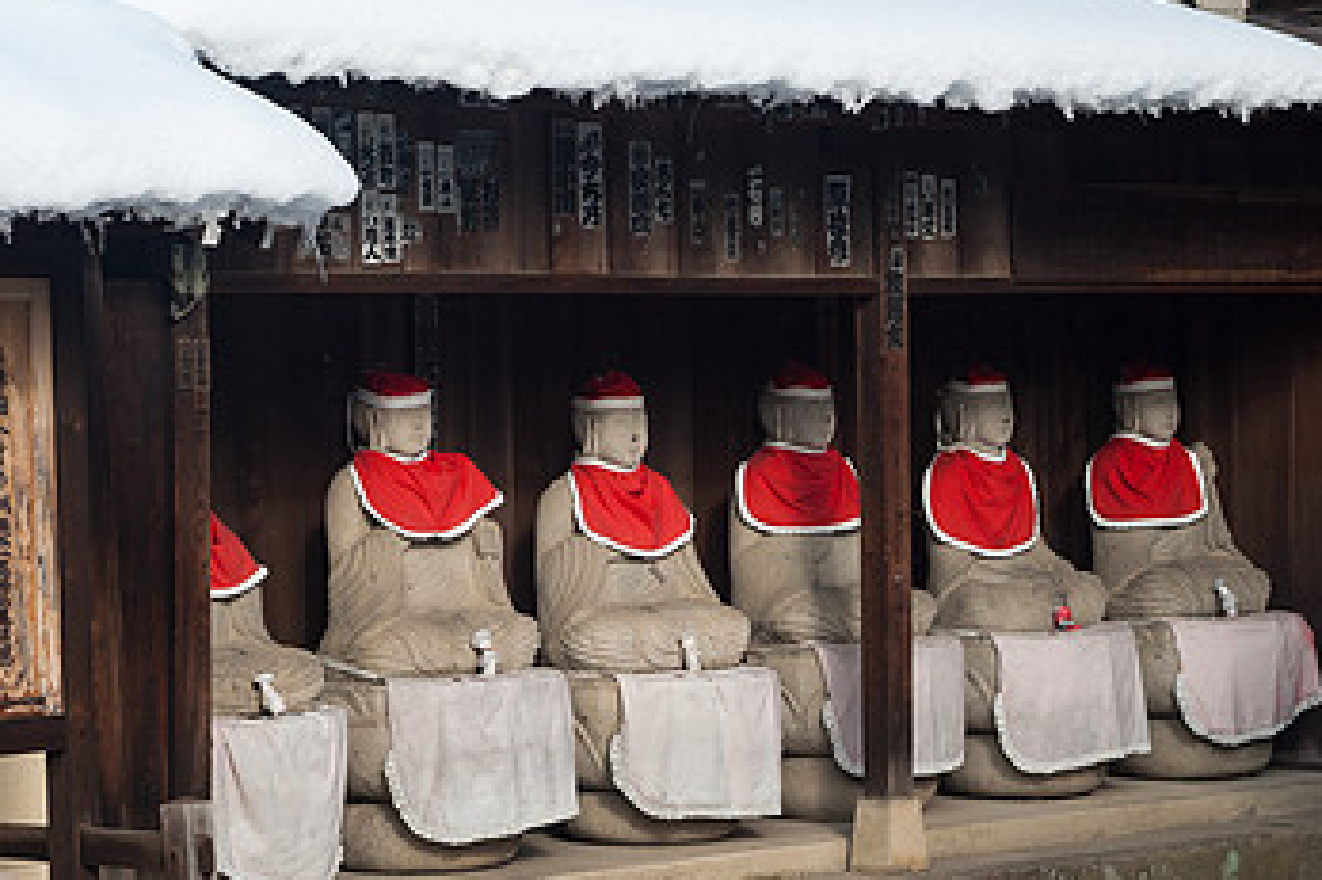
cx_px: 575
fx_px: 4294
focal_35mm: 117
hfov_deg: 17.5
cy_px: 564
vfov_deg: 11.7
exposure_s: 1/400
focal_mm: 70
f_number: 8
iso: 280
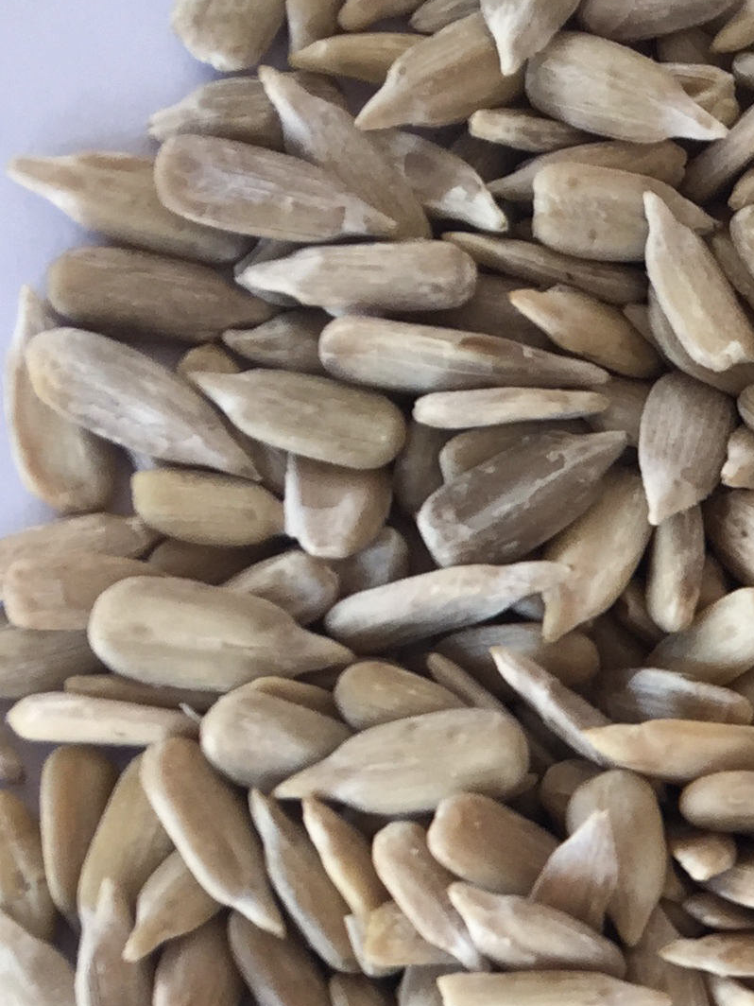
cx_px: 1111
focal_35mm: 89
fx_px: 2585
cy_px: 1123
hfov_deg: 15.4
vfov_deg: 20.9
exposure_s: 1/50
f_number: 2.2
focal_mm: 4.15
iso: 40
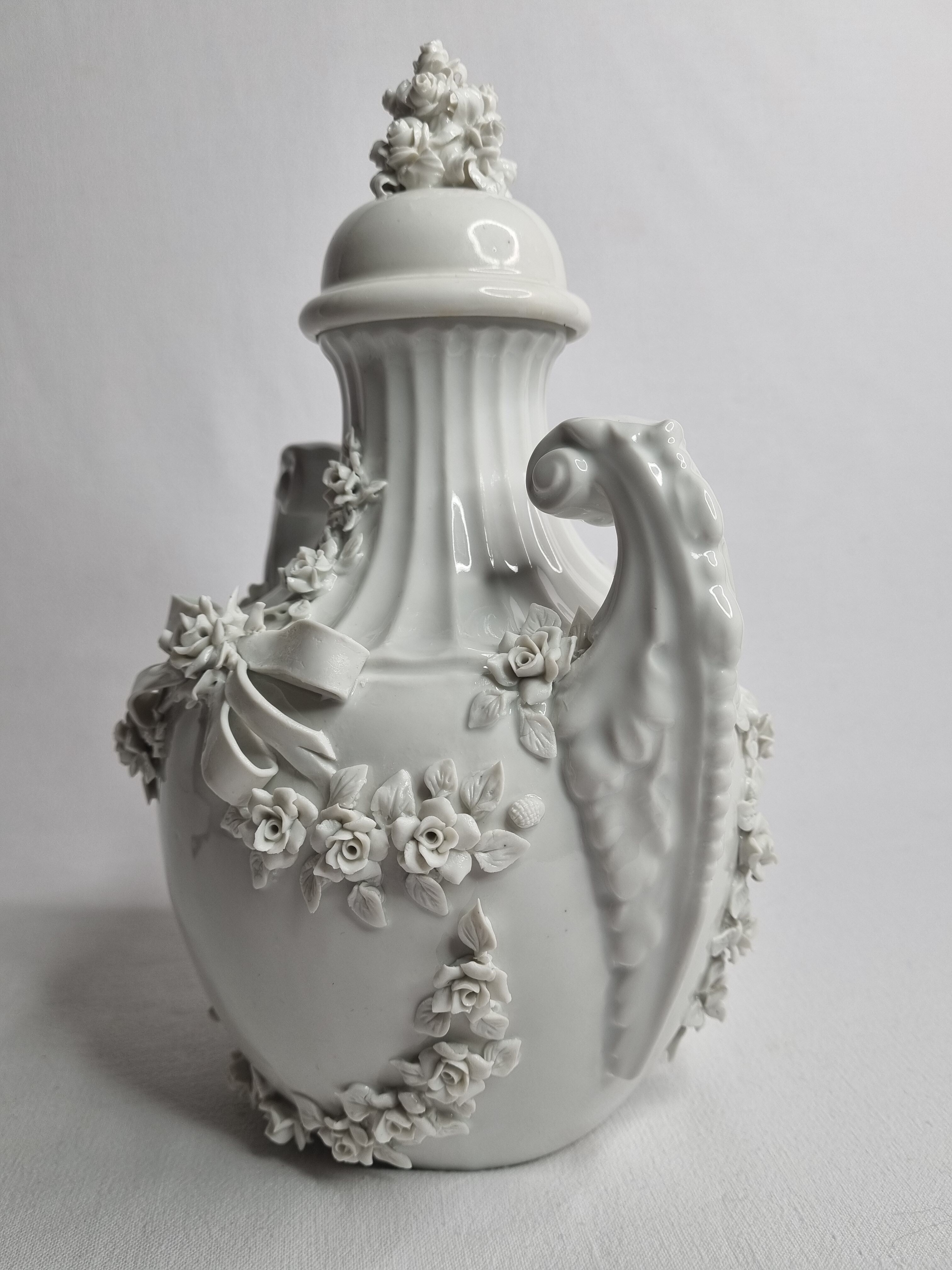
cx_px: 476
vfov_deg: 67.3
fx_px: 953
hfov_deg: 53.1
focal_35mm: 26
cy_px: 635
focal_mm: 5.4
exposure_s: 1/164
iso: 50
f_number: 1.8
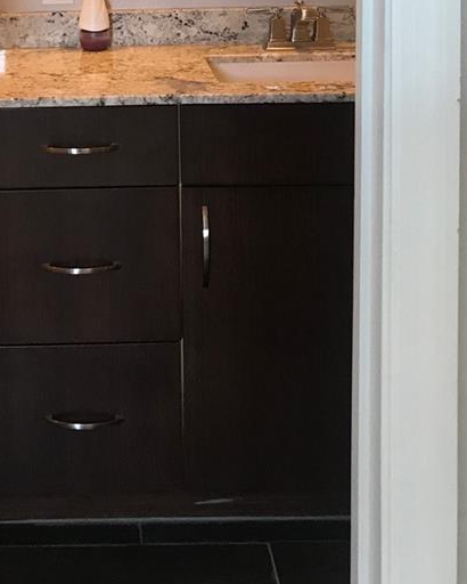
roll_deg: -0.1
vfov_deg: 27.3
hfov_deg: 23.4
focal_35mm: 64
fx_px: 1105
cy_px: -47
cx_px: 76
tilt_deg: -2.4
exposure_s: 1/15
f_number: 1.8
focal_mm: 3.99
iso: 40
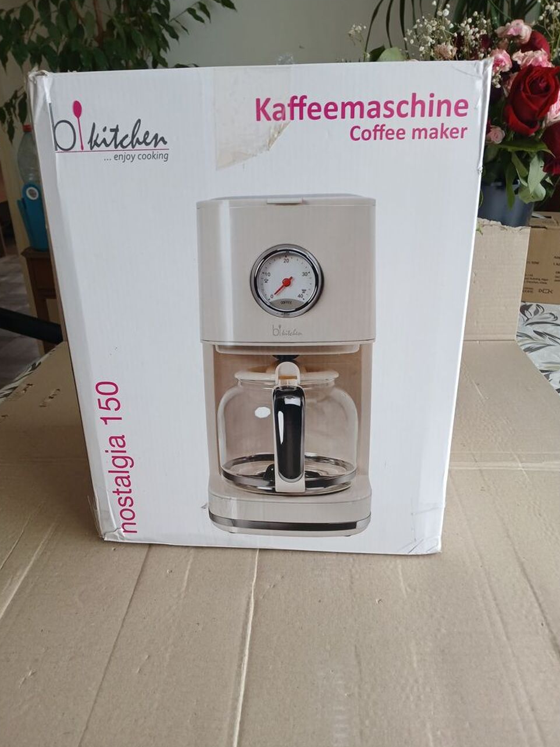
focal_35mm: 27
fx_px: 582
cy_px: 380
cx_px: 273
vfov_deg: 65.3
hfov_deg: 51.3
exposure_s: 1/50
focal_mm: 3.98
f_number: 1.8
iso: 64
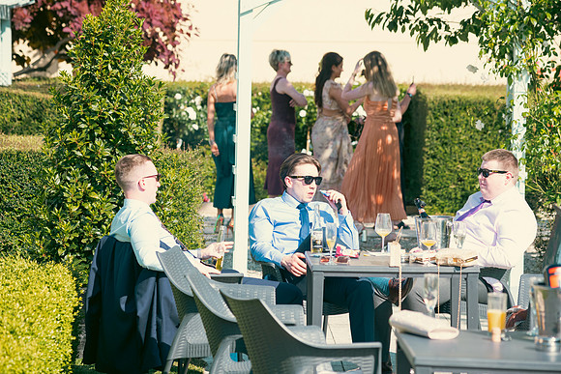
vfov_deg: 9.5
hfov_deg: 14.2
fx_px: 2260
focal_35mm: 145
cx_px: 280
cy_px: 187
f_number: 5
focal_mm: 145
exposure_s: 1/500
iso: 200
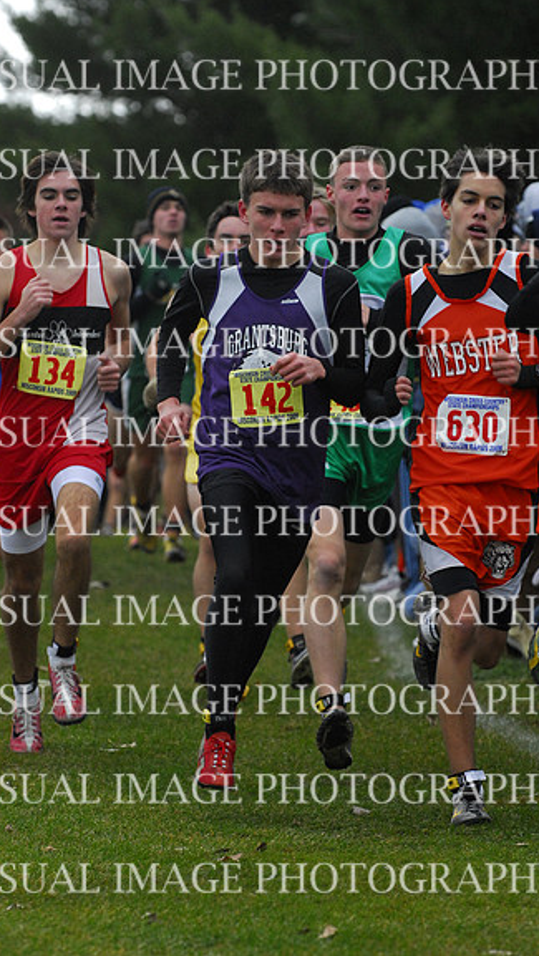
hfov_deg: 4.8
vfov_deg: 8.5
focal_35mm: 253
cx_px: 244
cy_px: 477
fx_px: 6422
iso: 800
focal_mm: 160
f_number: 4
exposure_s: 1/640
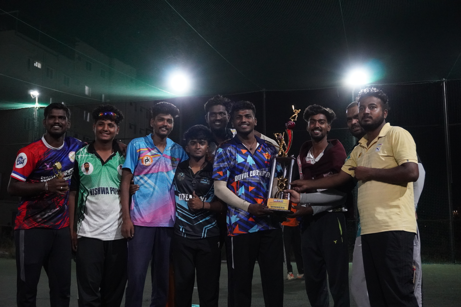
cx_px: 230
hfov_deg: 45.0
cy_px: 154
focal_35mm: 44
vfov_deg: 30.8
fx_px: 557
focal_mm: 29
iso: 5000
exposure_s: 1/80
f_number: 4.5
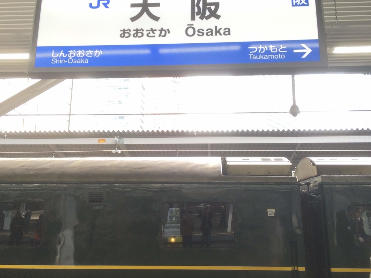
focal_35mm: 32
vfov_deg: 44.1
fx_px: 343
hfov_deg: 56.8
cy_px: 127
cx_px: 187
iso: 50
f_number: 2.2
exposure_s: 1/120
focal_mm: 4.15
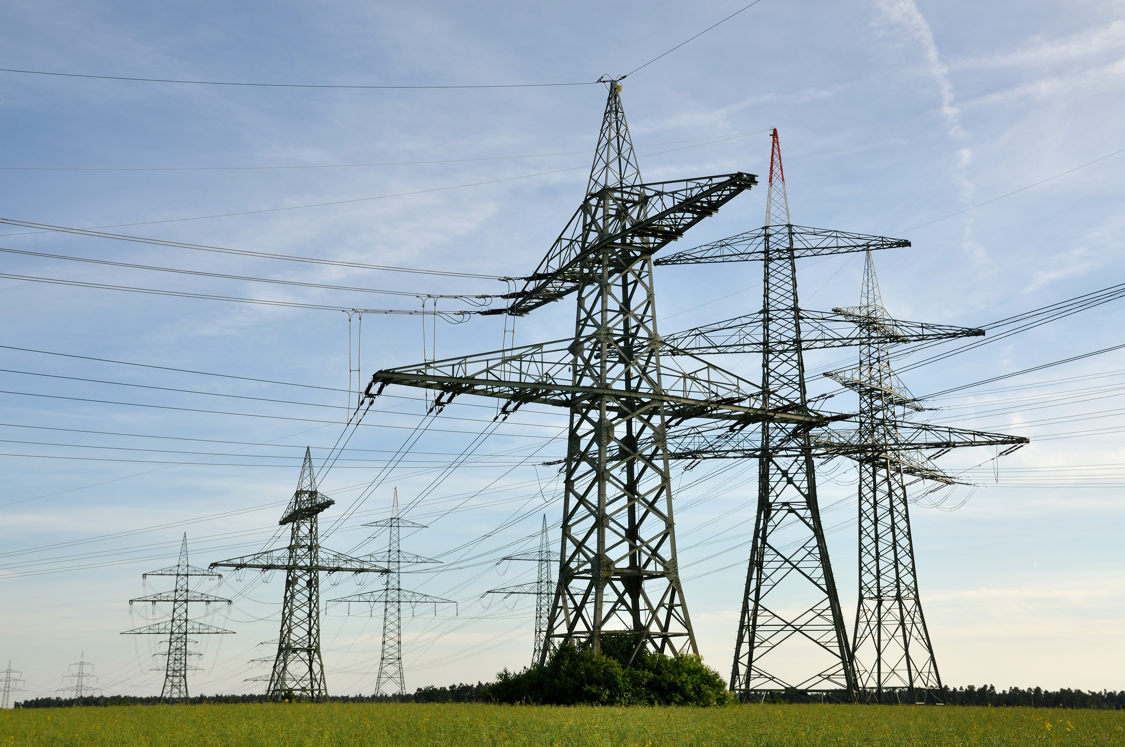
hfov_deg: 43.7
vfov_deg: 29.8
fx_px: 1405
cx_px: 562
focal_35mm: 45
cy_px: 374
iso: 200
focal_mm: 30
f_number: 14
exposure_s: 1/160
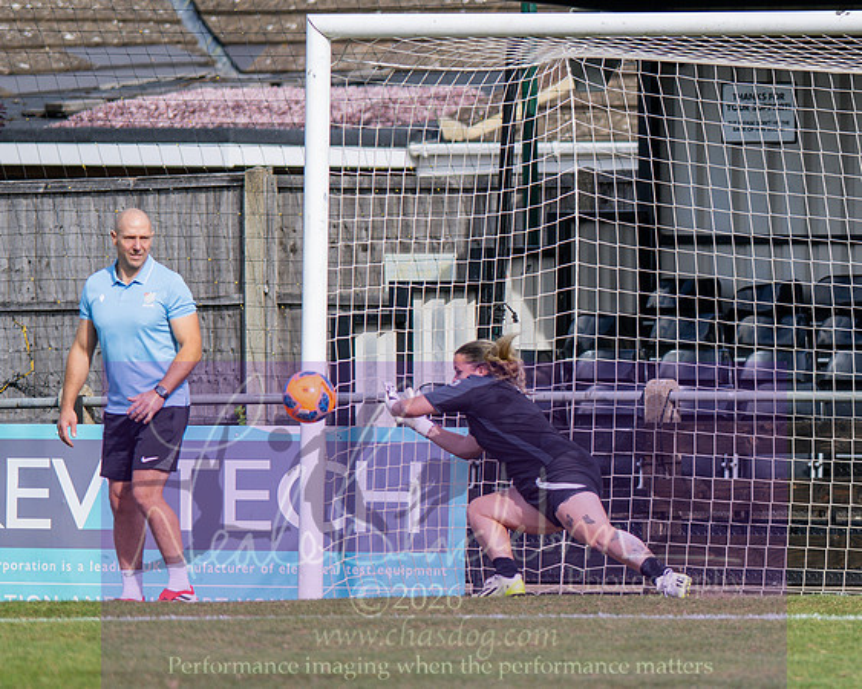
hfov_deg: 2.9
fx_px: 17215
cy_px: 347
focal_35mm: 675
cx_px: 668
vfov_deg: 2.3
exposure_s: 1/2000
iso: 125
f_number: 2.8
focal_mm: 300
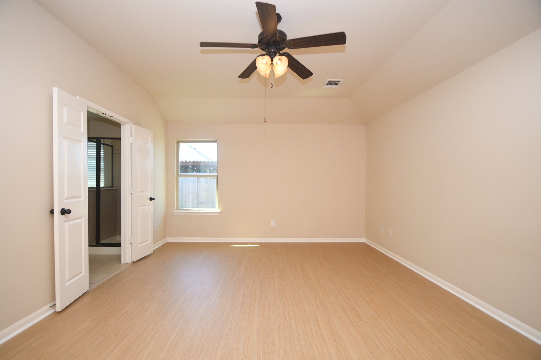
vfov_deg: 77.3
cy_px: 180
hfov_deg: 100.4
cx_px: 270
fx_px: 225
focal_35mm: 15
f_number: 4.5
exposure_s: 1/125
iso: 320
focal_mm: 10
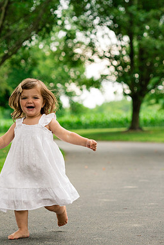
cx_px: 62
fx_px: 881
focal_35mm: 129
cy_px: 122
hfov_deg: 10.6
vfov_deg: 15.9
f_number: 3.5
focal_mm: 85
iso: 500
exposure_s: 1/500
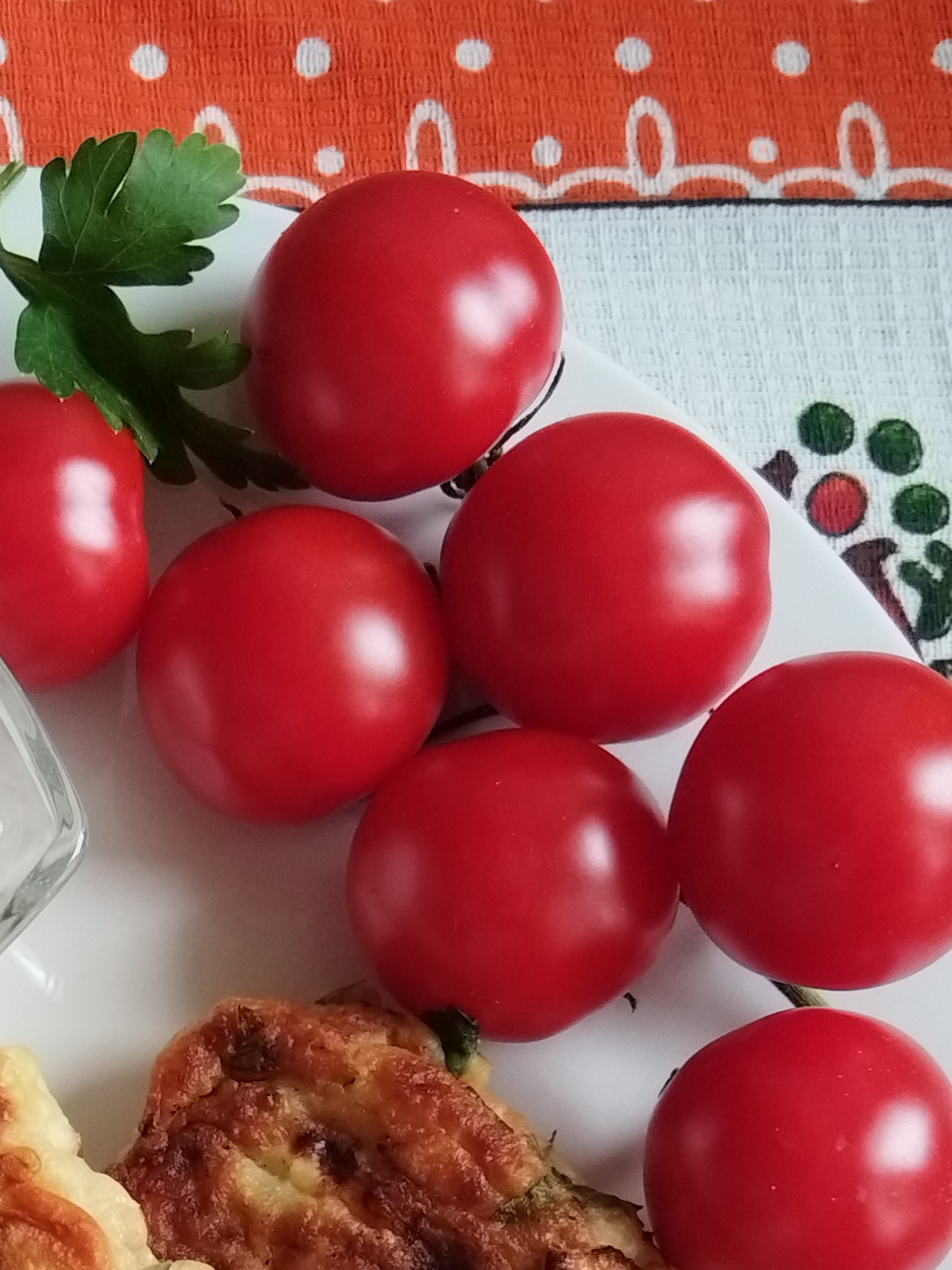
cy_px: 1324
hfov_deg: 22.4
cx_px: -4
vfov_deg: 28.5
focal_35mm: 63
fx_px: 2310
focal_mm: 4.95
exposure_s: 1/100
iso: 1803
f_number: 1.9
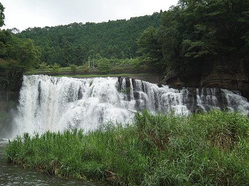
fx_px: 252
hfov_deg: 52.5
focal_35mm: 35
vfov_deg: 40.7
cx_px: 138
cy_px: 94
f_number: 8
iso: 200
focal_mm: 21
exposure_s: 1/125
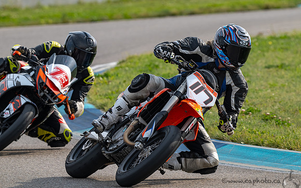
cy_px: 91
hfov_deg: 3.4
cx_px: 150
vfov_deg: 2.1
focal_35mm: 614
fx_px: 5036
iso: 720
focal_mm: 600
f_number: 10
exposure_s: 1/1250
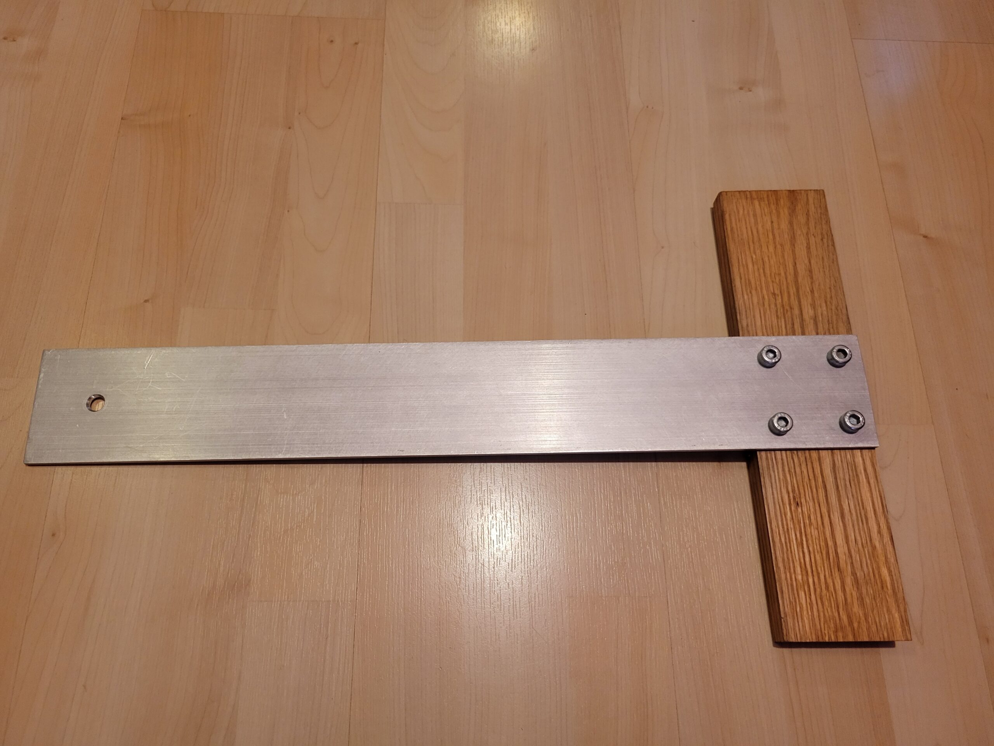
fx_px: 747
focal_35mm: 26
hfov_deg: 67.3
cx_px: 497
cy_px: 373
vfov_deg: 53.1
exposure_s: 1/40
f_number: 1.8
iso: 320
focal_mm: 5.4
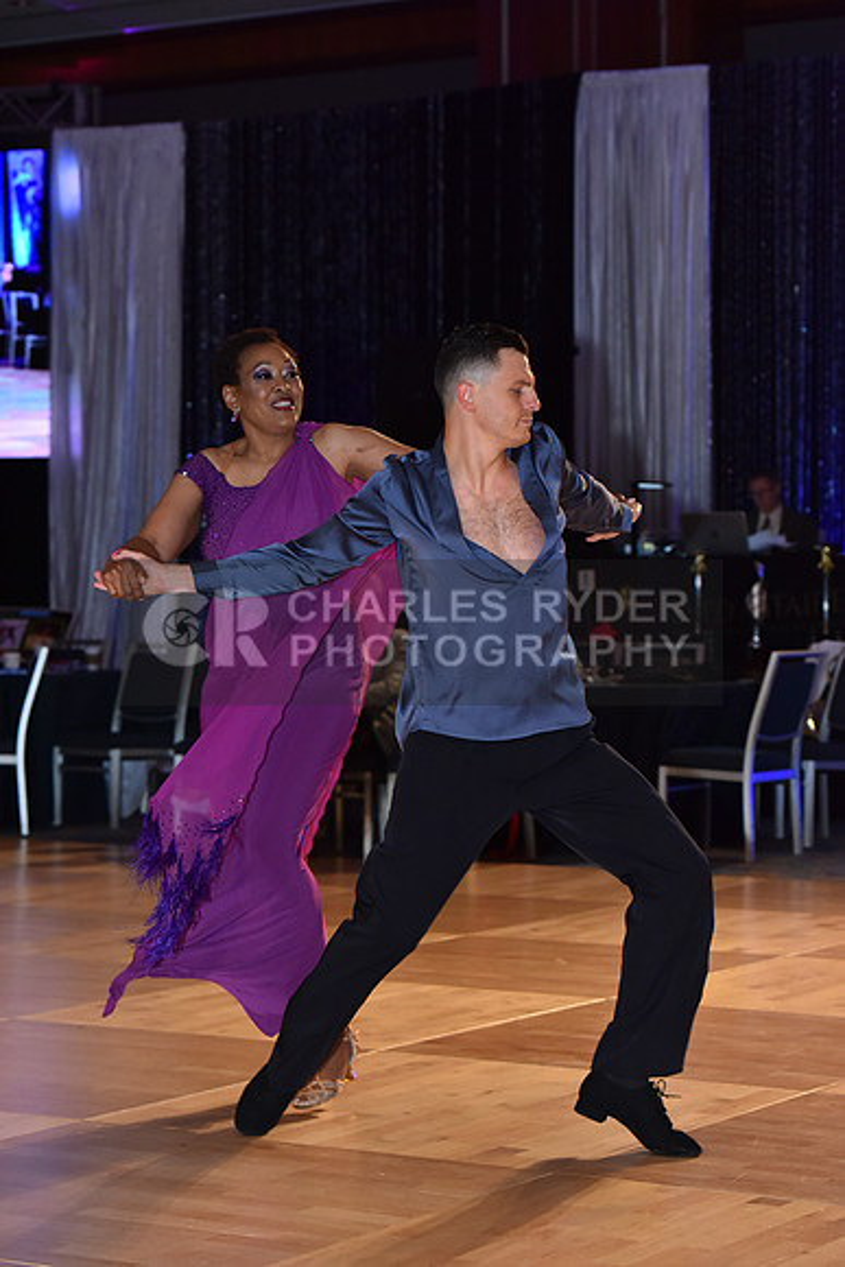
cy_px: 634
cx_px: 422
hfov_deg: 15.2
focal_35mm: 90
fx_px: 3167
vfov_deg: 22.6
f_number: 5
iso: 2000
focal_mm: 90
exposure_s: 1/400
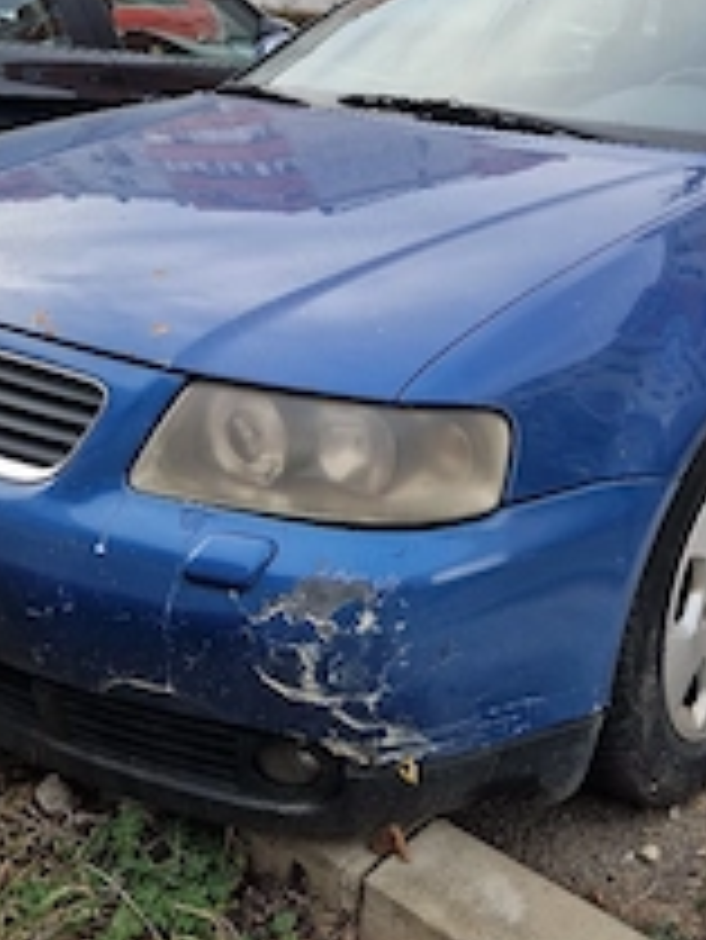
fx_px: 1195
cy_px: 288
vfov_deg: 42.2
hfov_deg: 32.7
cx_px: 459
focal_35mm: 44
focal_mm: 5.4
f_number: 1.8
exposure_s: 1/217
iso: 50
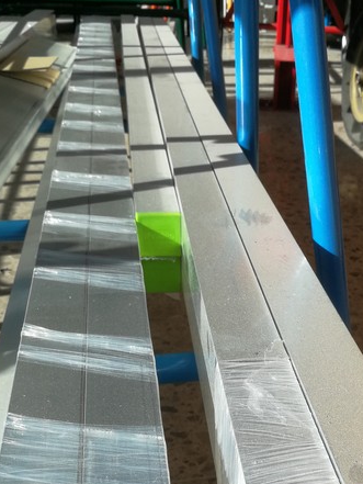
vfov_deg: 37.0
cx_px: 248
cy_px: 413
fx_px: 685
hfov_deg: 29.4
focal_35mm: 49
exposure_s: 1/854
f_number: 2.2
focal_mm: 3.95
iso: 50
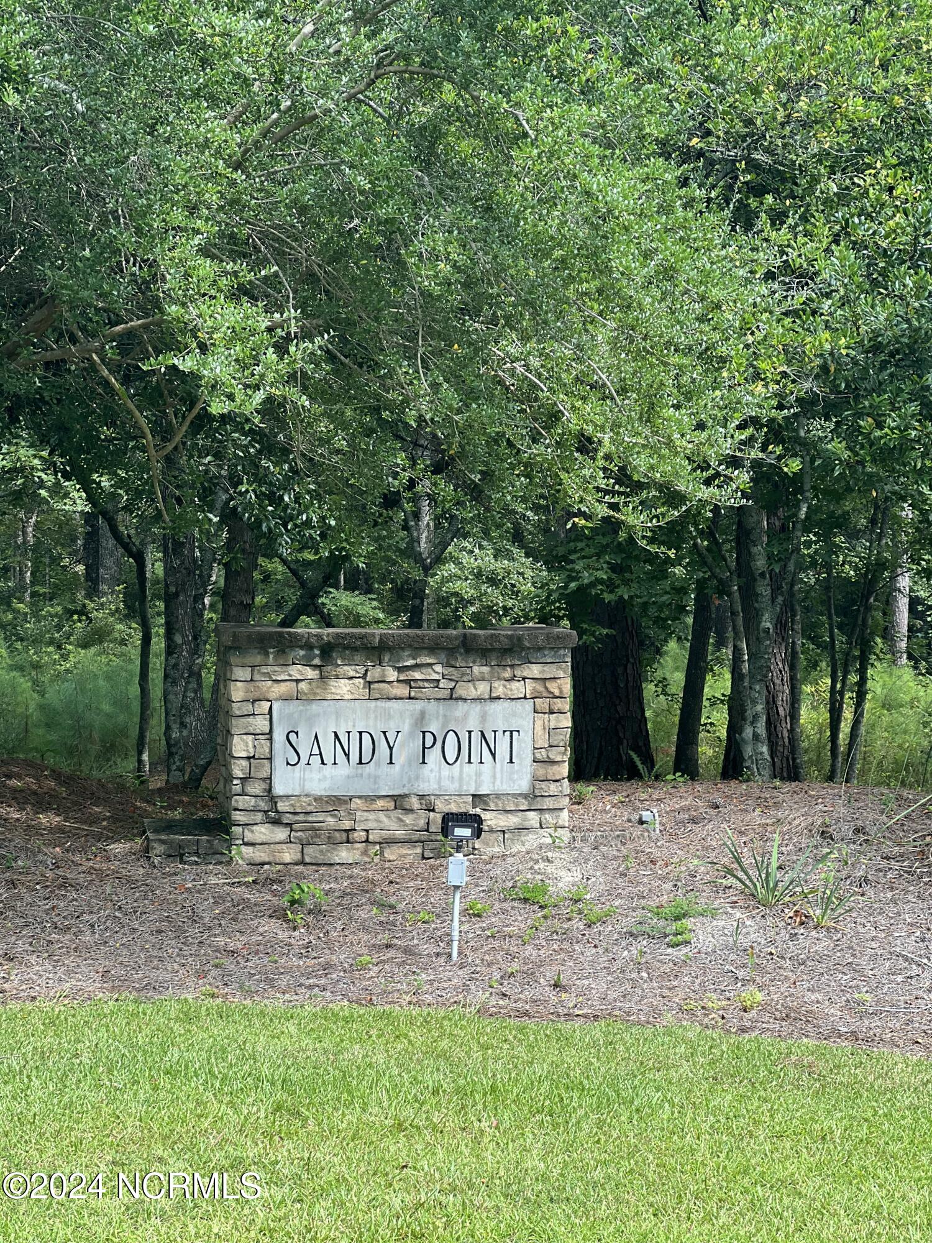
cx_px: 466
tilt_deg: +1.8
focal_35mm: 77
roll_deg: -1.7
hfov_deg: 19.1
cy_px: 622
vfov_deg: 25.3
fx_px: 2764
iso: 32
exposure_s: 1/121
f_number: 2.8
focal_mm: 9
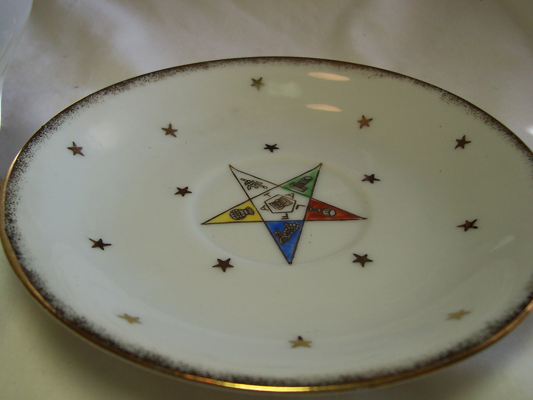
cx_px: 266
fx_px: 570
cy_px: 200
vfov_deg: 38.7
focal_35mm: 37
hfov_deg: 50.1
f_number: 2.8
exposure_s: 1/125
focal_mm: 5.6
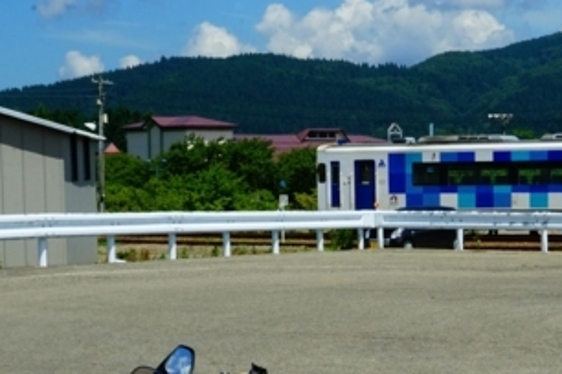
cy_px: 365
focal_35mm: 123
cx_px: 446
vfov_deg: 11.1
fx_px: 1920
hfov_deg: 16.5
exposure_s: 1/60
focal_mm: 47
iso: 500
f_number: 27
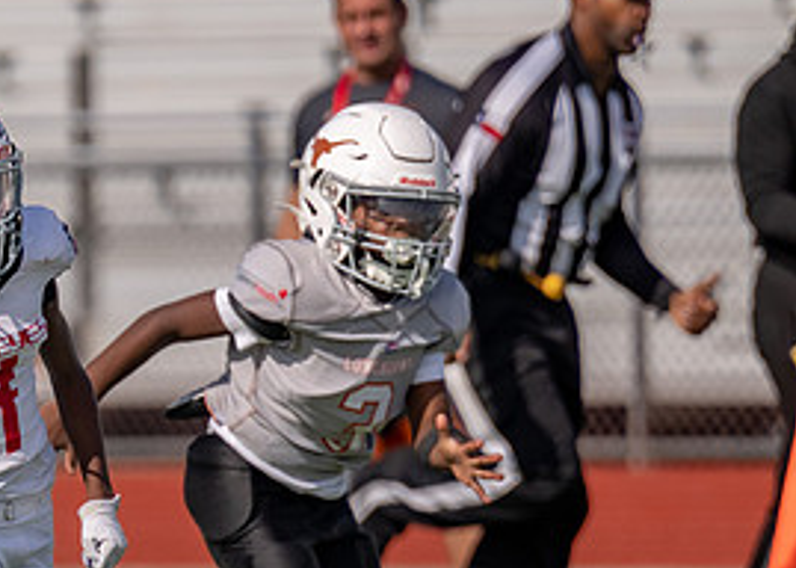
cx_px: -170
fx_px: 19076
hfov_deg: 2.4
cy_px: 540
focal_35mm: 844
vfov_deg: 1.7
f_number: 4
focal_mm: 280
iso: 160
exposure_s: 1/4000
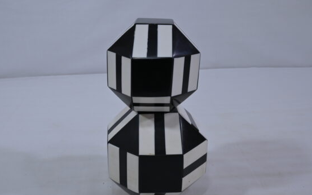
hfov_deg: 47.2
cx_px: 150
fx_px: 357
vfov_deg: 30.5
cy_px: 108
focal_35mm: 42
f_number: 9
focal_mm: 38
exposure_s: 1/125
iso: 500
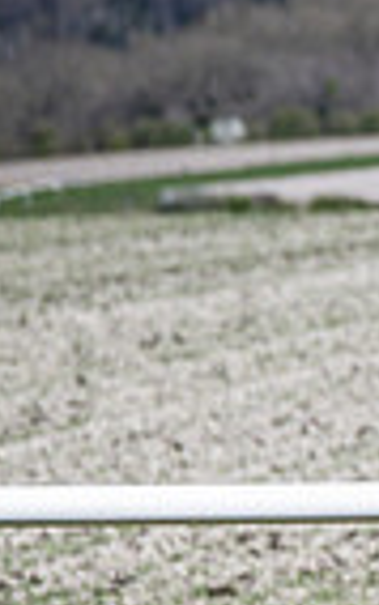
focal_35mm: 575
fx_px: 9483
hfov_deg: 2.3
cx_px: 1290
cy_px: 642
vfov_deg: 3.6
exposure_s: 1/2000
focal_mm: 105
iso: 140
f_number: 4
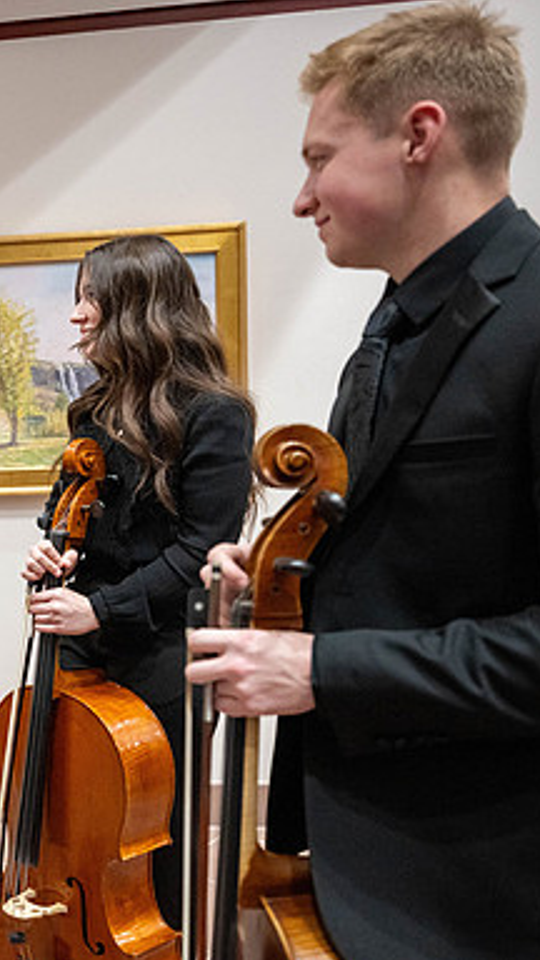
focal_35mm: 38
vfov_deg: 52.8
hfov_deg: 27.6
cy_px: 481
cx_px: -100
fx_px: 967
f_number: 2.8
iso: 4000
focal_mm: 24
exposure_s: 1/250
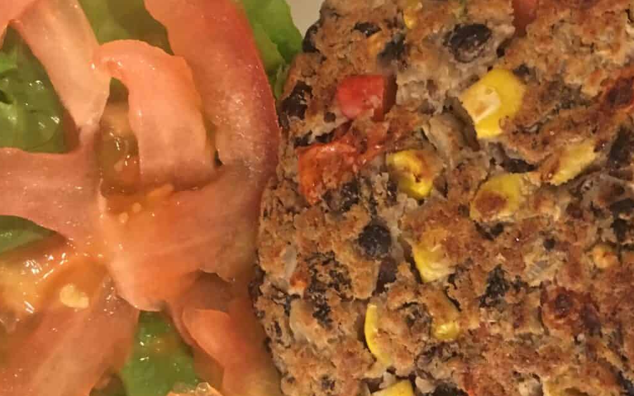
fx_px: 795
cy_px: 203
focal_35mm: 46
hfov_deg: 42.9
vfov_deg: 28.0
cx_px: 426
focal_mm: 4.15
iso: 320
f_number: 2.2
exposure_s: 1/15
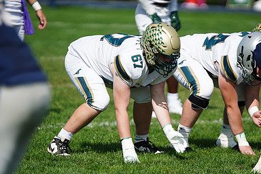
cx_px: 143
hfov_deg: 4.6
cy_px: 75
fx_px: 3284
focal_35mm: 453
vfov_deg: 3.0
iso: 400
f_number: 2.8
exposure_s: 1/8000
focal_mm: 300
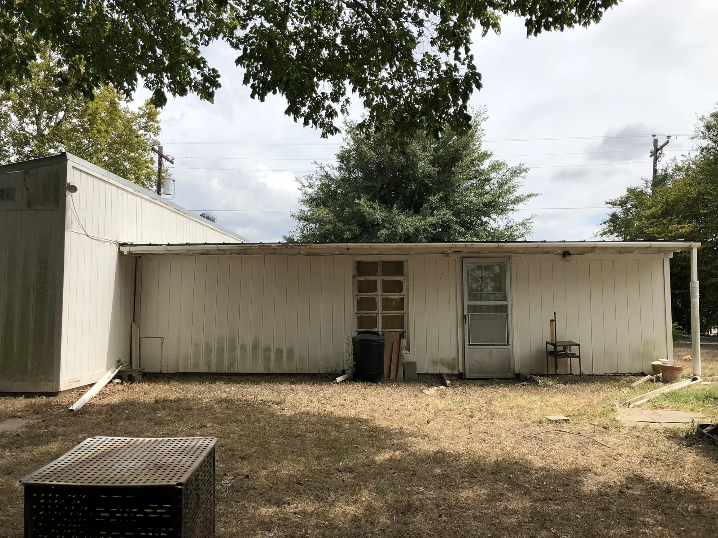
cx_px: 359
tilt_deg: +3.1
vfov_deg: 49.7
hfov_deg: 63.4
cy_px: 269
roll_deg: -0.5
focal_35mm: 28
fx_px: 581
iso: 20
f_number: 1.8
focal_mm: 3.99
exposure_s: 1/2288
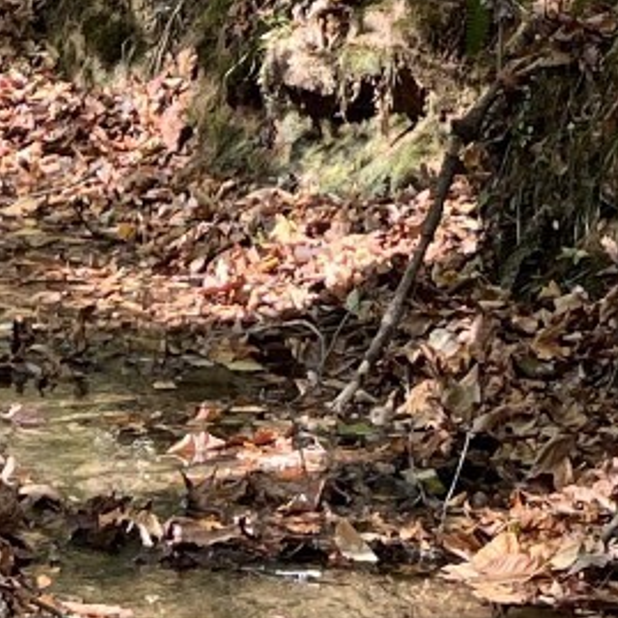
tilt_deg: -1.4
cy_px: -310
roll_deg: -2.8
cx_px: 283
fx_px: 3535
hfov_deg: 10.0
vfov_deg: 9.7
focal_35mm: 175
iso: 32
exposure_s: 1/123
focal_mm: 5.7
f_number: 1.5
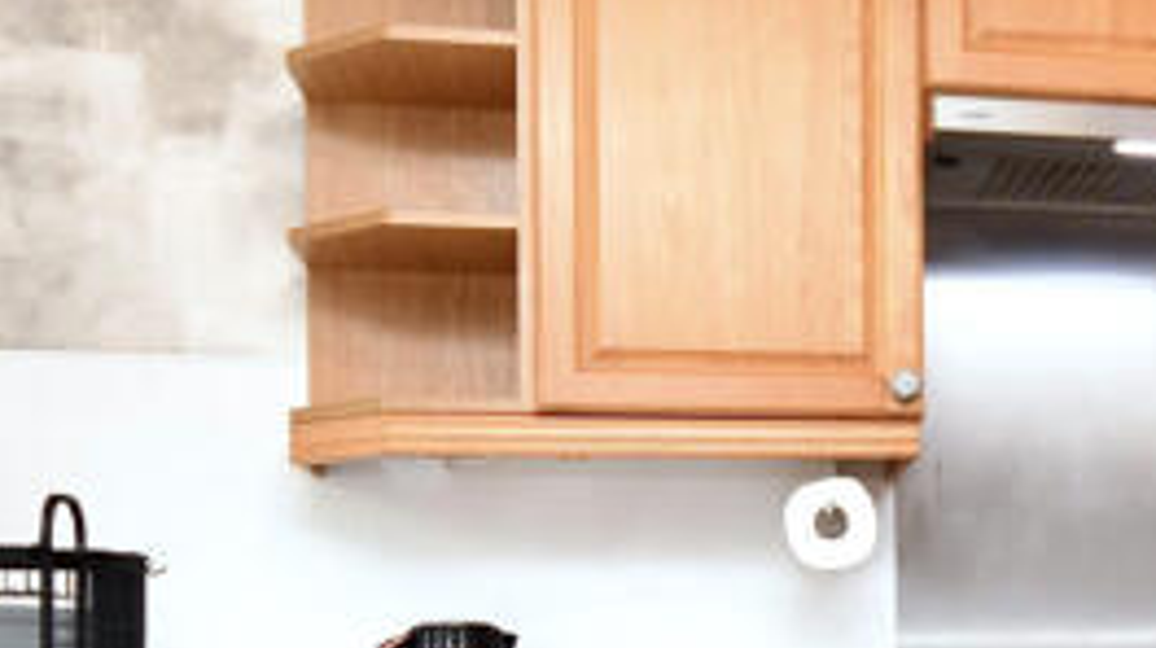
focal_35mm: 61
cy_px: 672
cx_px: 1082
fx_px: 1868
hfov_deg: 32.3
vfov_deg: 19.0
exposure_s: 1/60
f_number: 4
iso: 900
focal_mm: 10
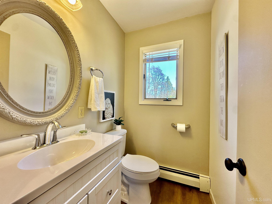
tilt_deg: +0.6
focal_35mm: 14
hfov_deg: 102.1
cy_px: 102
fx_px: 110
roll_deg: -1.8
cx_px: 136
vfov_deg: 85.7
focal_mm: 2.22
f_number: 2.2
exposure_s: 1/120
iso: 125
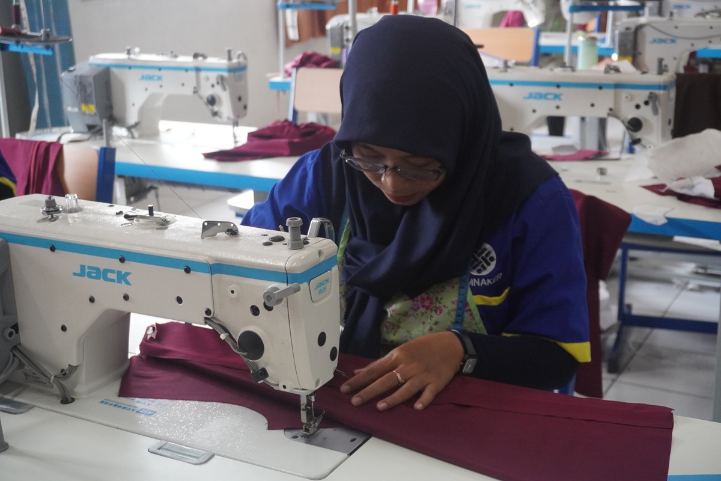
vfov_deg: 28.1
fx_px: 961
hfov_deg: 41.1
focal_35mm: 48
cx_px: 360
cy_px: 240
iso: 2500
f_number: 5
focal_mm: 32
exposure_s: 1/160
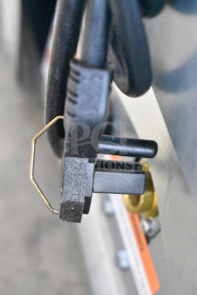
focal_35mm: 72
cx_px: 98
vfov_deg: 28.1
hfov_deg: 18.9
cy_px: 148
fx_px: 591
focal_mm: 48
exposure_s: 1/40
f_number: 5.3
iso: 25600
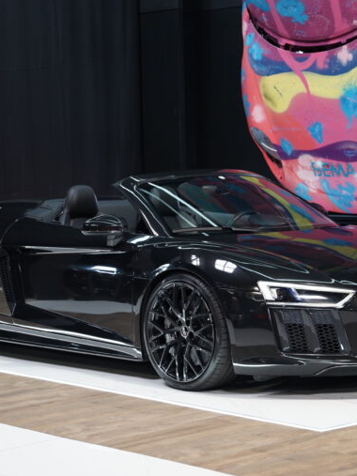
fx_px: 1403
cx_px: 183
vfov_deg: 19.3
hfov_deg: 14.5
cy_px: 238
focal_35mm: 102
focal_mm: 70
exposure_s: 1/80
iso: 640
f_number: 3.2
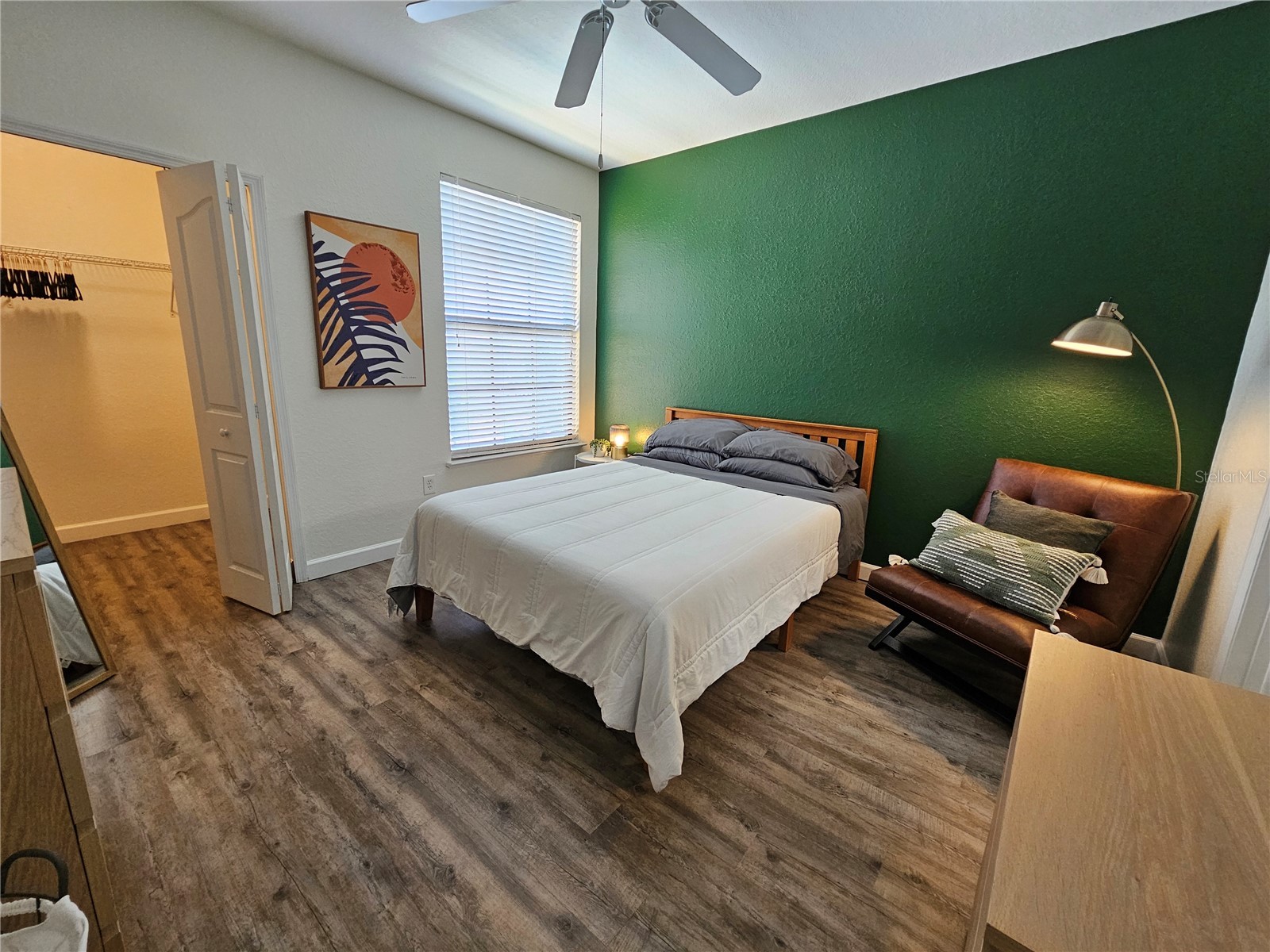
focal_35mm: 13
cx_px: 635
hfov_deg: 106.2
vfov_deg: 89.9
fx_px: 477
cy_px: 476
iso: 200
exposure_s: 1/60
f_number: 2.2
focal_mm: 2.2
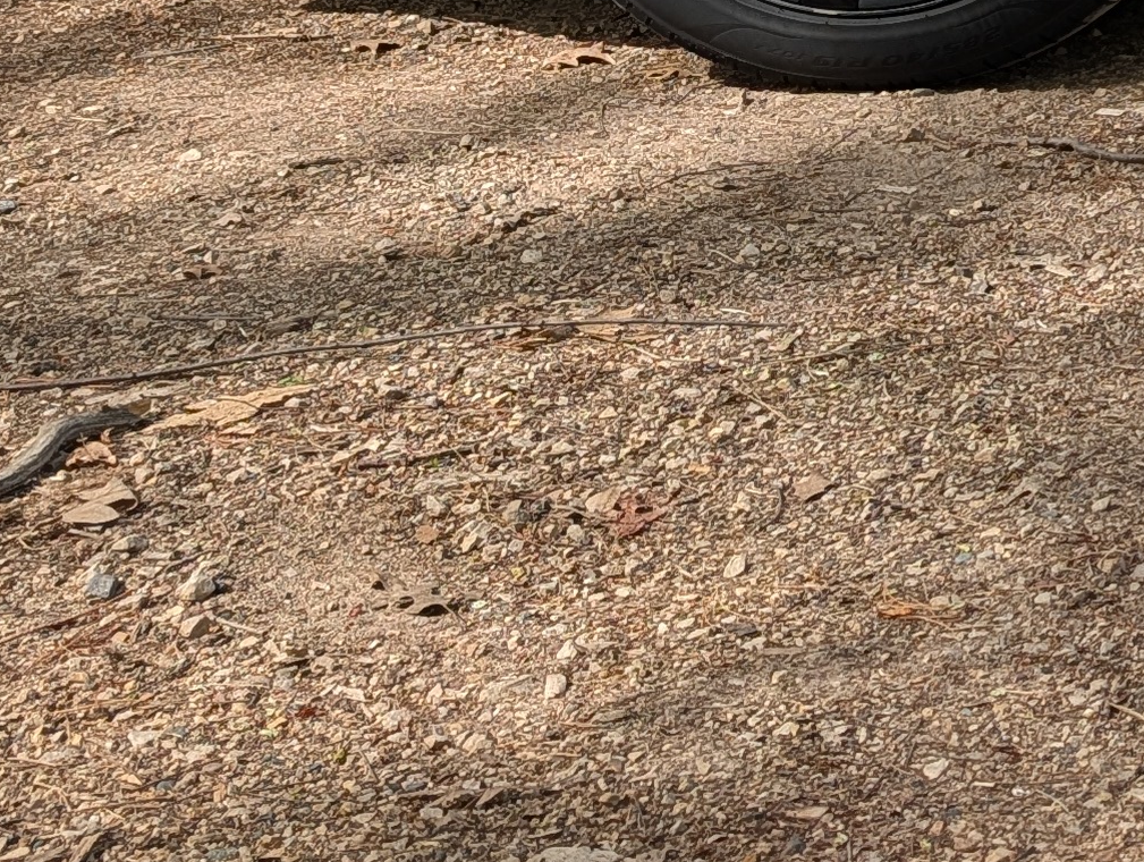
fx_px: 3211
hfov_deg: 16.7
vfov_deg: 13.4
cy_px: -784
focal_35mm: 97
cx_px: 2071
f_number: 1.68
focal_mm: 6.9
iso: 21
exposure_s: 1/929
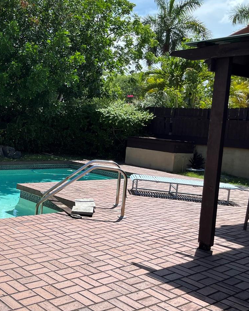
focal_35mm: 43
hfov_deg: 32.4
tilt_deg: -5.0
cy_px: 147
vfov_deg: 42.9
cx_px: 7
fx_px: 396
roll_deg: -3.5
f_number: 1.6
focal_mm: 5.1
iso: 50
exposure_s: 1/2062
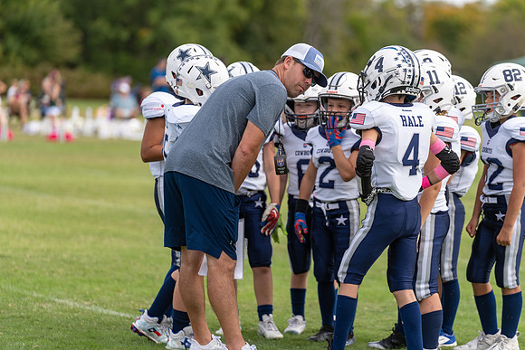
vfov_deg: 7.9
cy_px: 175
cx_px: 262
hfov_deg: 11.8
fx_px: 2538
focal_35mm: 174
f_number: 3.5
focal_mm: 174
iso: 250
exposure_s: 1/1250
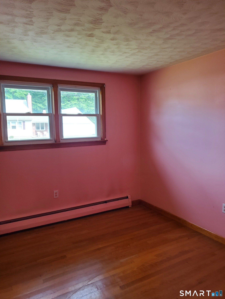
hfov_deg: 53.1
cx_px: 112
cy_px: 150
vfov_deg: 67.3
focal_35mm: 26
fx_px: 225
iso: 160
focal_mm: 4.3
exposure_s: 1/112
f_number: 1.5
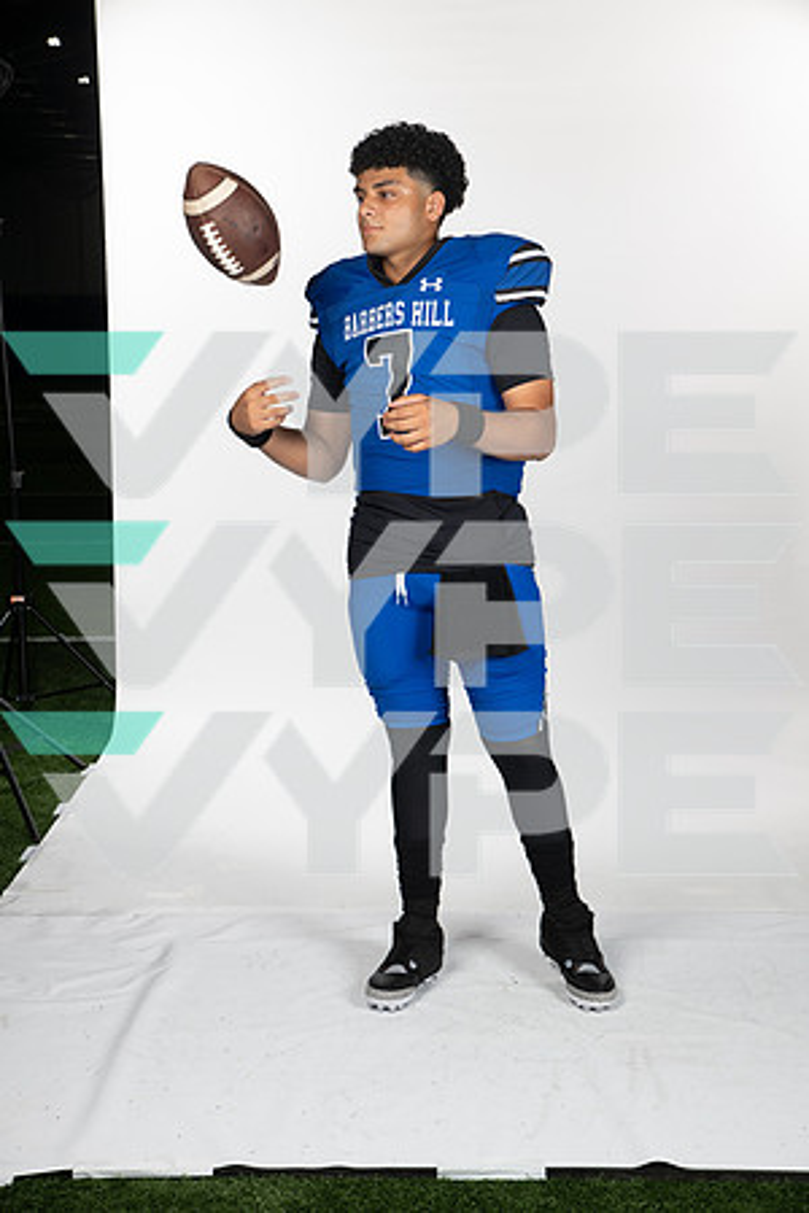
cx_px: 404
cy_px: 606
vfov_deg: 35.6
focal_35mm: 56
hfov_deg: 24.2
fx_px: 1888
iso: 250
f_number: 7.1
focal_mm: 56
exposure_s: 1/400
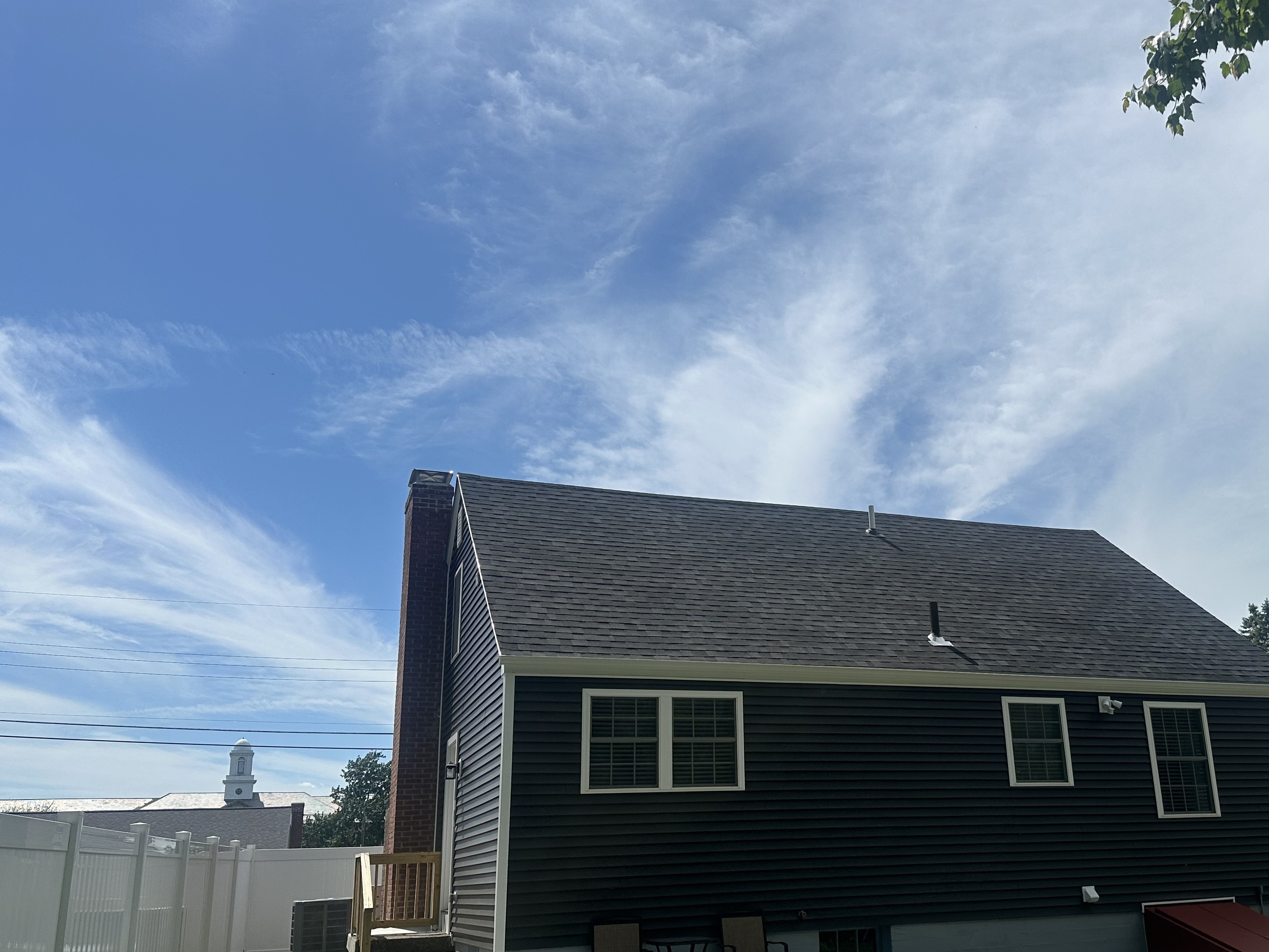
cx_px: 796
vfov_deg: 45.3
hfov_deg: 57.6
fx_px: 1137
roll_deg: +3.3
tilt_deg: +14.7
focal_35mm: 31
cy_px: 546
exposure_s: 1/9709
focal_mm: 6.86
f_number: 1.78
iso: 80
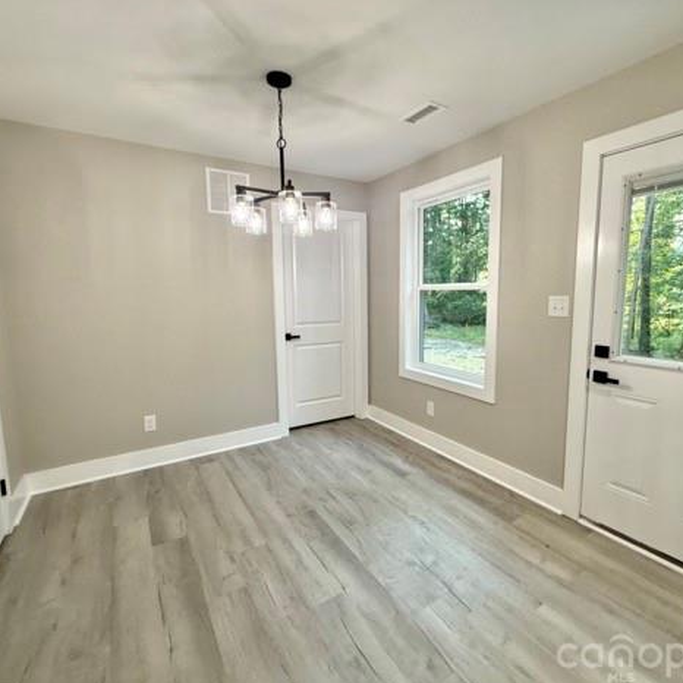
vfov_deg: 84.0
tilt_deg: -8.0
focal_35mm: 17
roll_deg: +0.9
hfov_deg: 83.9
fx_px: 379
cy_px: 339
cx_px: 363
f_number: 2.2
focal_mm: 2.22
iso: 200
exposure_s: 1/120
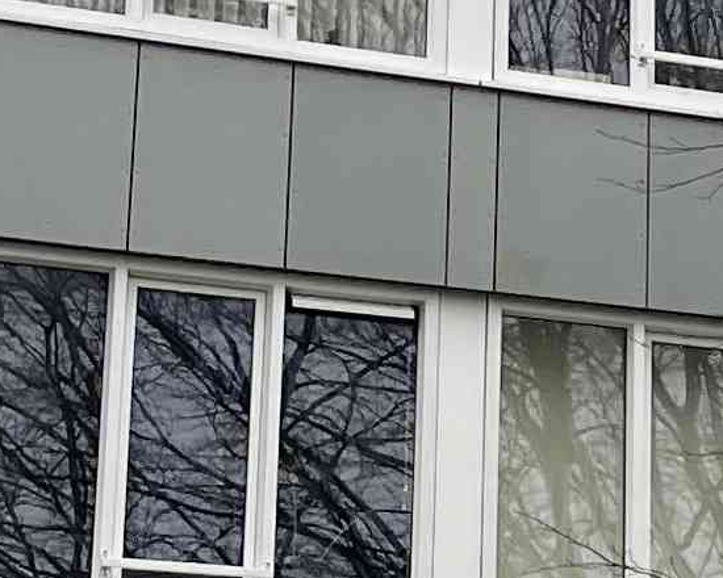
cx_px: 1192
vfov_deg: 8.3
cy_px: 20
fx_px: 3980
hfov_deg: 10.0
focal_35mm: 186
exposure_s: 1/174
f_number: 1.6
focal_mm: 5.1
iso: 40
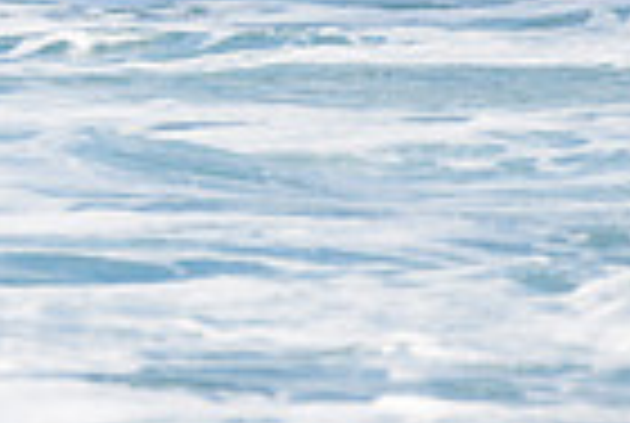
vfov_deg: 0.5
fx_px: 44509
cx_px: -881
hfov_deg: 0.8
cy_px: -425
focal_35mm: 2538
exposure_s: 1/2000
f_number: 5.6
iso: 280
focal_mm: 500
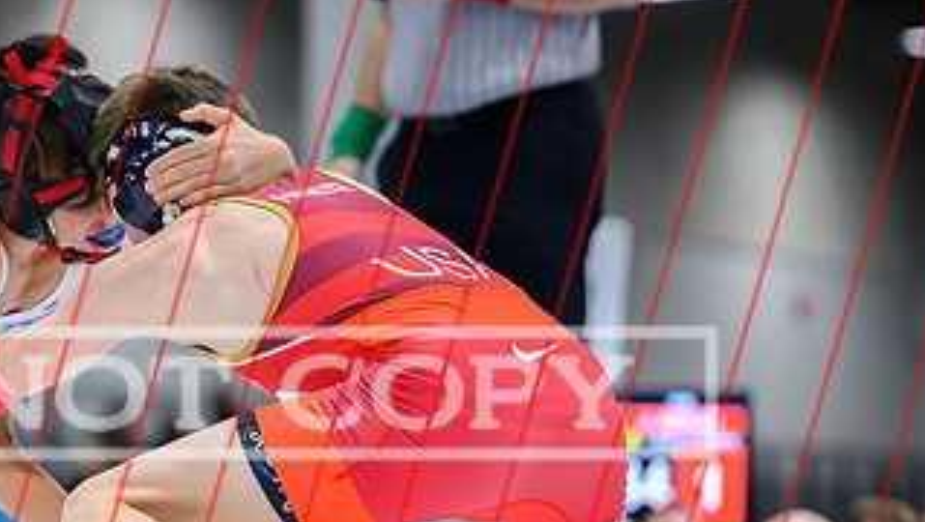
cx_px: 199
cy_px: 523
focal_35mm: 310
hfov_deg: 6.9
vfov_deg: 3.9
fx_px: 7609
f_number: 2.8
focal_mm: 115
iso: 9000
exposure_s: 1/800
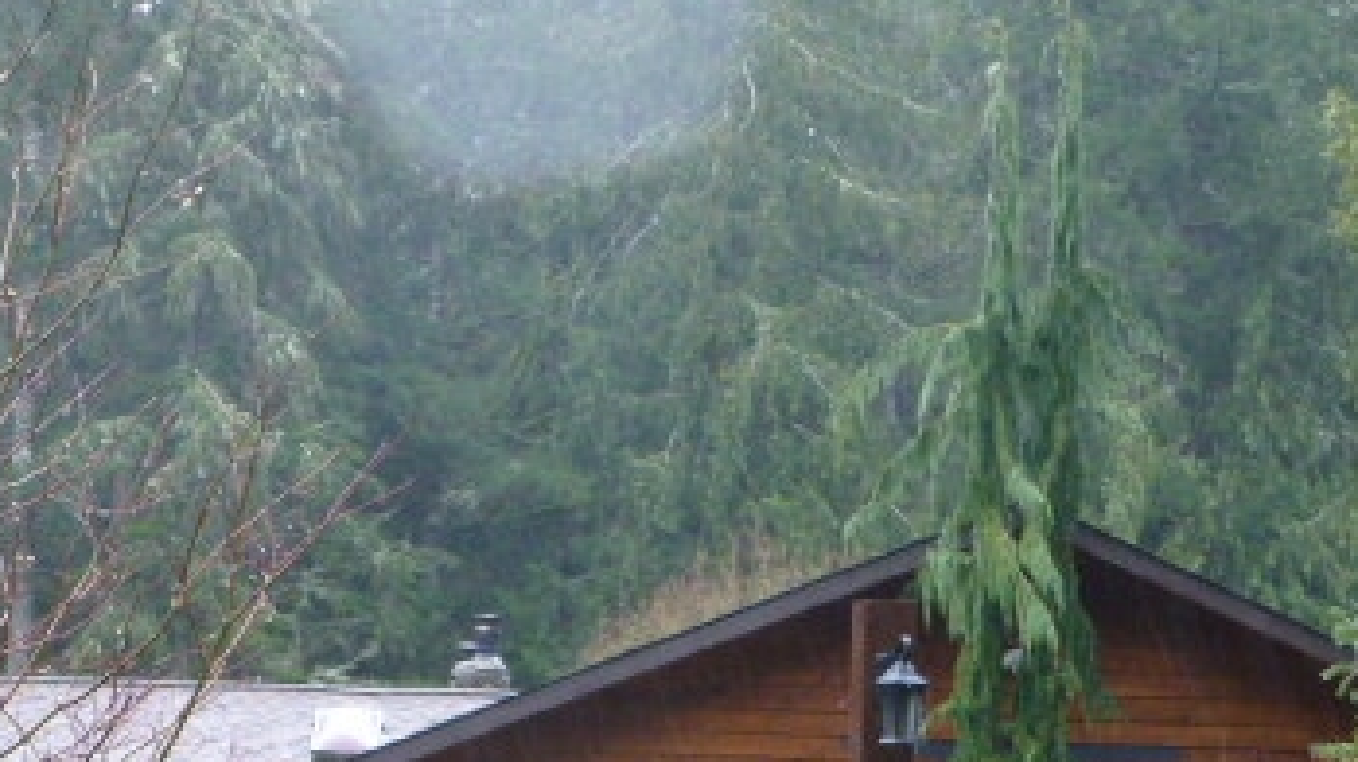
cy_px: 879
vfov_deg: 8.6
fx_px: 5039
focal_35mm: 140
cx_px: 510
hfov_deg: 15.3
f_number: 5
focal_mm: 12.5
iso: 400
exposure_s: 1/40
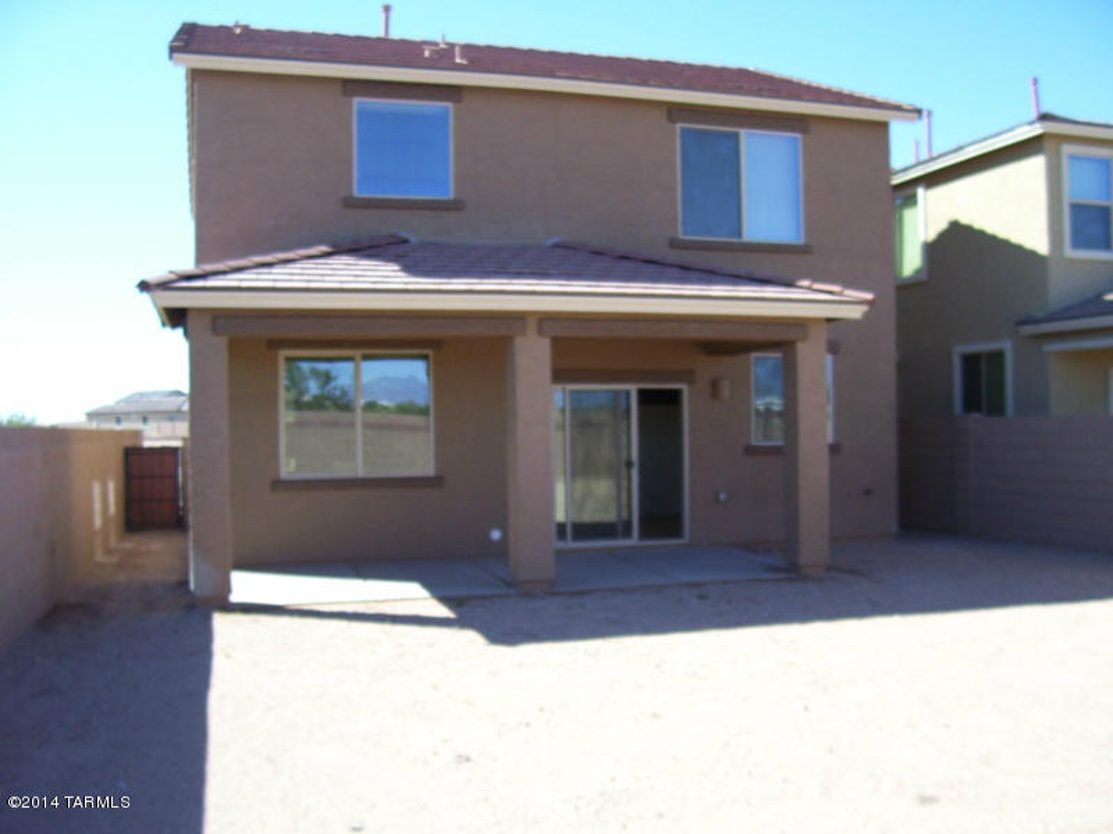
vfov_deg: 41.8
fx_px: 1093
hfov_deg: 54.0
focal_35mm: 34
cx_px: 556
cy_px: 417
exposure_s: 1/750
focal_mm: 5.6
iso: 80
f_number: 2.7
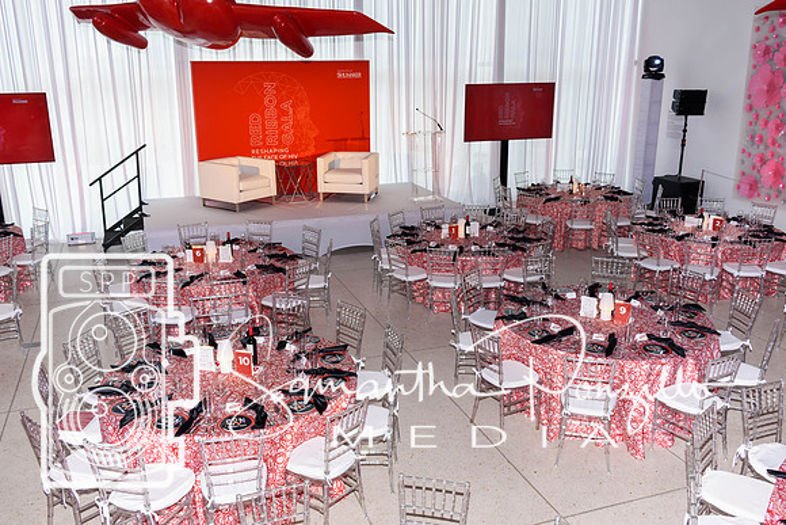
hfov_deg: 57.2
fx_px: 721
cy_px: 262
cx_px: 393
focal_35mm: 33
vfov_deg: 40.0
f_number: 5.6
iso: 400
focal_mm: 22
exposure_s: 1/125
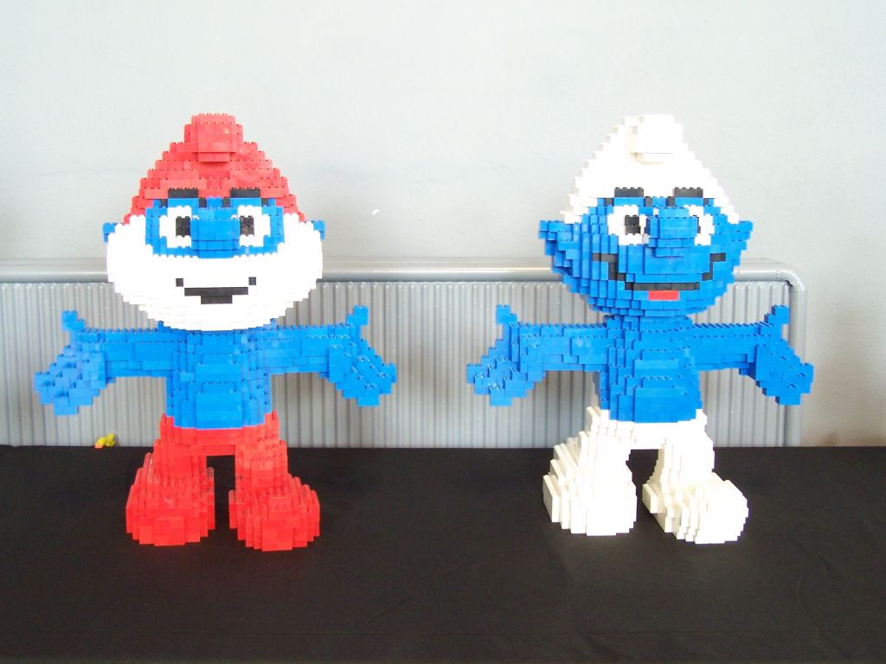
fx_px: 1101
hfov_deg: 43.9
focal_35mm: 43
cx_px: 443
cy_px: 332
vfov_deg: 33.6
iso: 200
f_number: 3.6
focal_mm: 7.1
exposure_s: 1/6
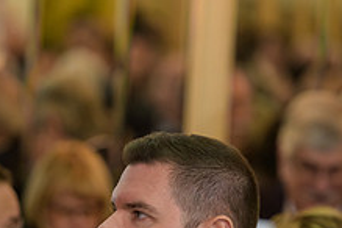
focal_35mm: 423
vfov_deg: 3.2
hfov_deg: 4.9
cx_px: 145
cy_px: 263
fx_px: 4018
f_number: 3.2
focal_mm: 160
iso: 1000
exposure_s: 1/125
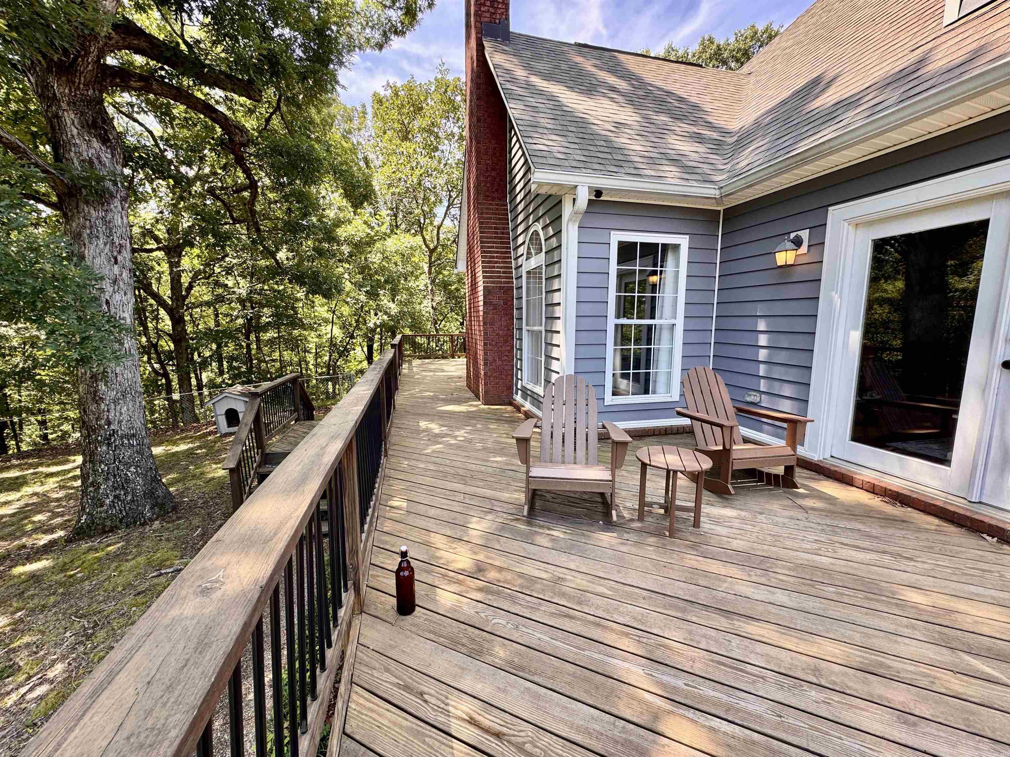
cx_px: 505
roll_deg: +0.2
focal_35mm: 14
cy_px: 378
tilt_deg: -8.4
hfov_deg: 102.1
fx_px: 408
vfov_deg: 85.7
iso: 40
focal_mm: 2.22
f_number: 2.2
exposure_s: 1/188
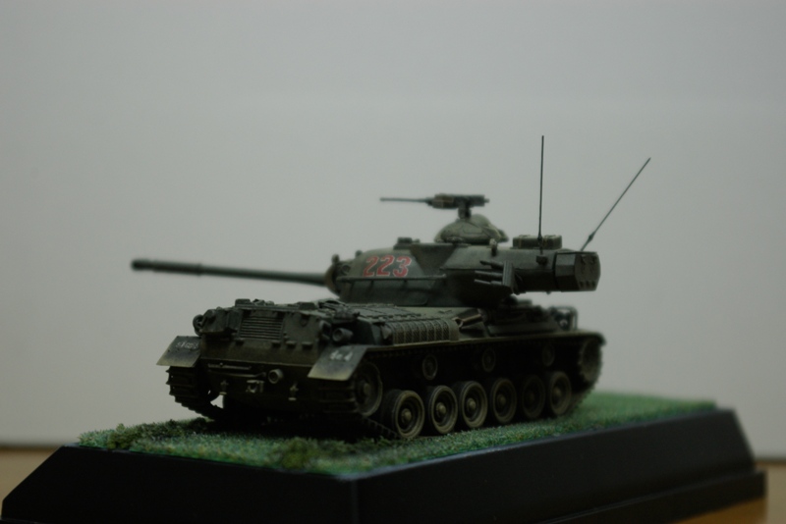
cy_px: 262
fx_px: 1802
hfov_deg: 24.6
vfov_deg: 16.6
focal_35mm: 82
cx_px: 393
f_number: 5.6
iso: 400
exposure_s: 1/45
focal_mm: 55
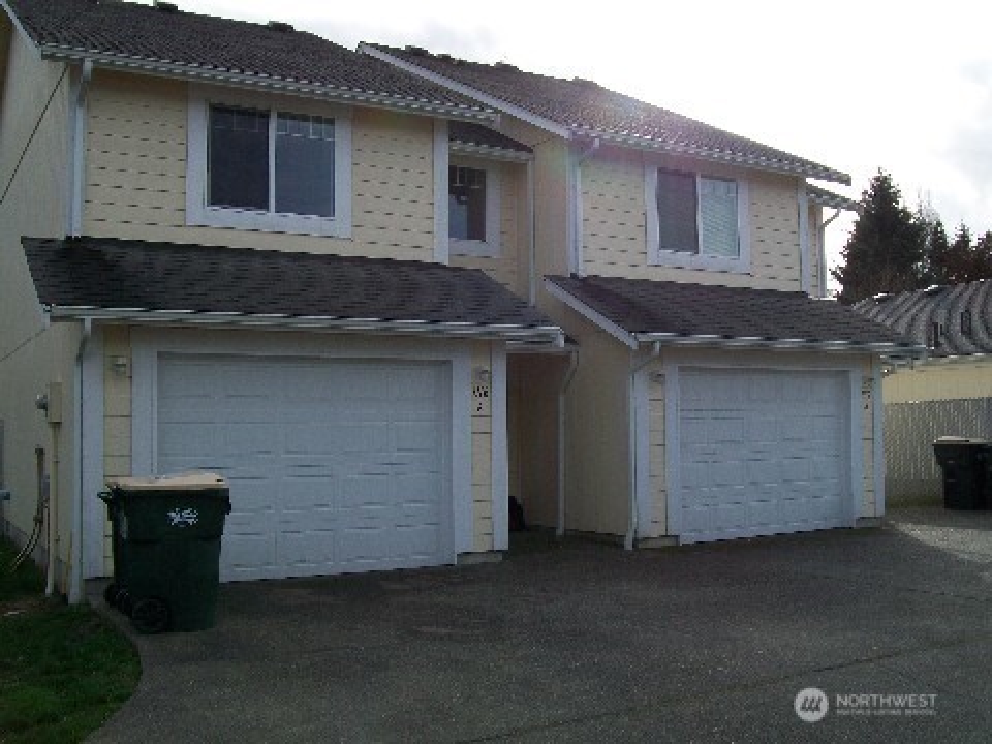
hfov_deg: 51.4
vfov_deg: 39.7
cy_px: 372
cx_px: 496
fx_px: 1032
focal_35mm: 36
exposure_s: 1/320
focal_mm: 6
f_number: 4.8
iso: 64
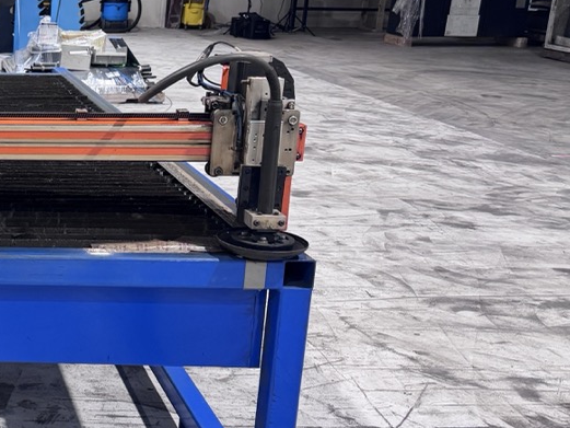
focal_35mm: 59
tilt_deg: -14.6
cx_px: -113
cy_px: 194
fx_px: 972
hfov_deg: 28.5
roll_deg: -0.2
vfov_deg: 24.8
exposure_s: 1/120
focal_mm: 6.76
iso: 200
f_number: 1.78
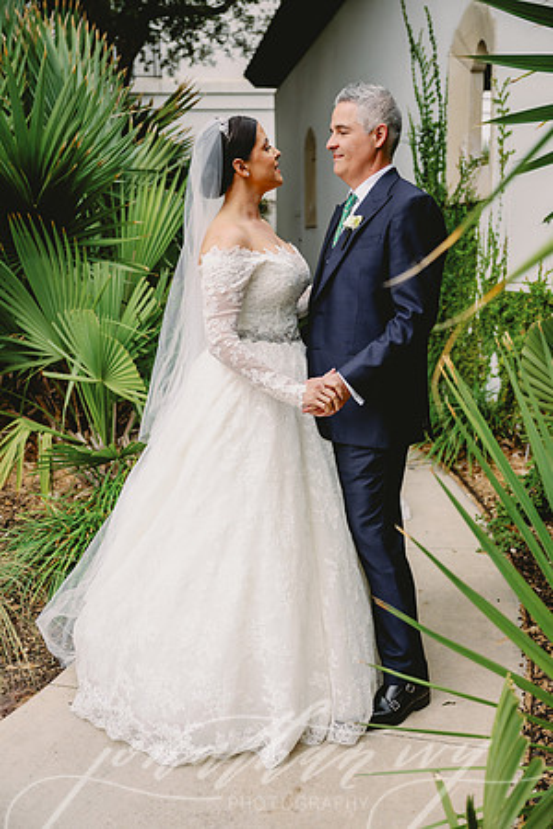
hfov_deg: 36.9
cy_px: 414
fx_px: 829
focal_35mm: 36
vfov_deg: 53.1
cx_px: 276
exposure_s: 1/400
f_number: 2.8
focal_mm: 36
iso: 400
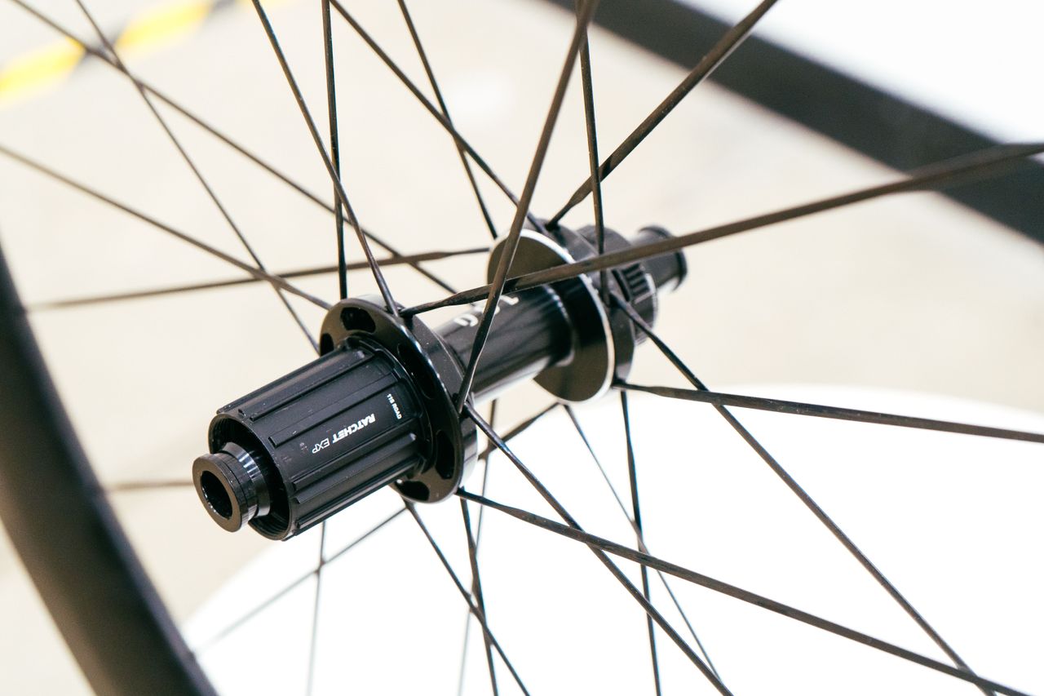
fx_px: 2030
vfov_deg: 19.5
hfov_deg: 28.8
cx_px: 522
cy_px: 348
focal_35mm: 70
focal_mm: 70
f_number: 7.1
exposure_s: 1/125
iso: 3200
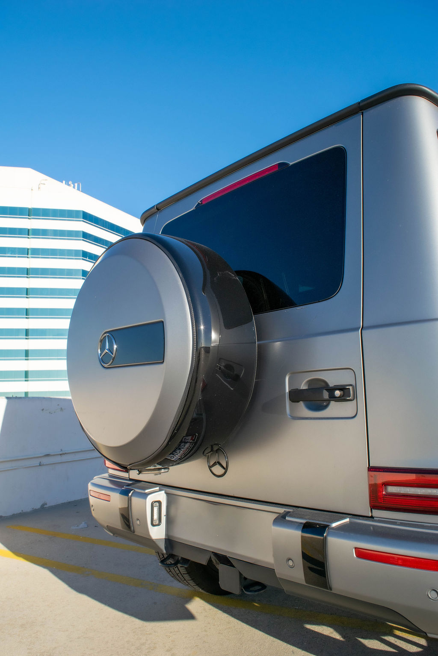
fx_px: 493
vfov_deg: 67.4
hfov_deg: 47.9
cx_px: 219
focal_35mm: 27
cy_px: 328
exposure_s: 1/320
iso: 200
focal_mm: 18
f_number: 9
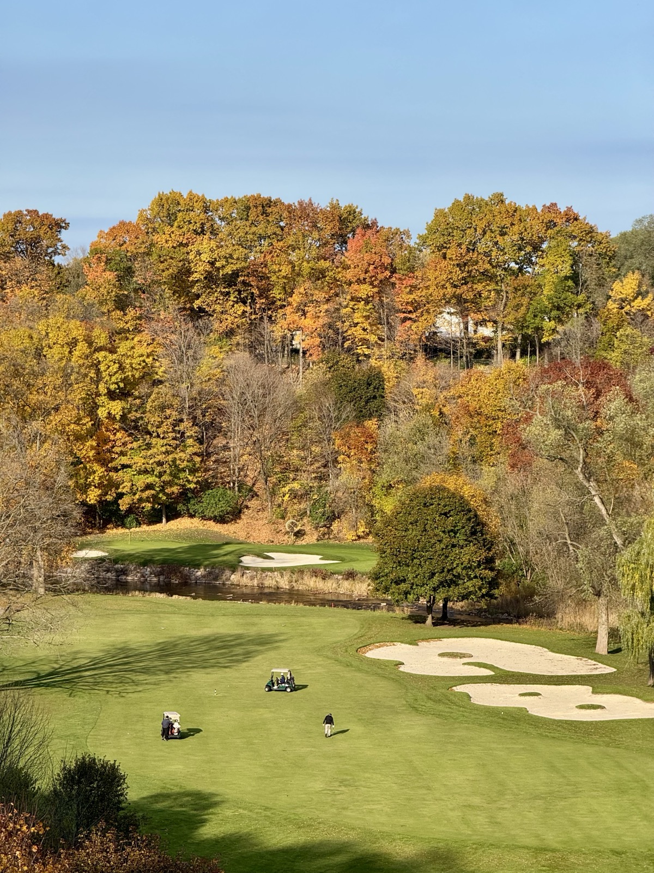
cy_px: 436
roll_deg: -0.7
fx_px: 3023
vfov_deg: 16.4
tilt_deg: -2.2
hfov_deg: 12.3
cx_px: 327
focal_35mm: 120
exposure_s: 1/1395
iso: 50
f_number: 2.8
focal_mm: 15.66
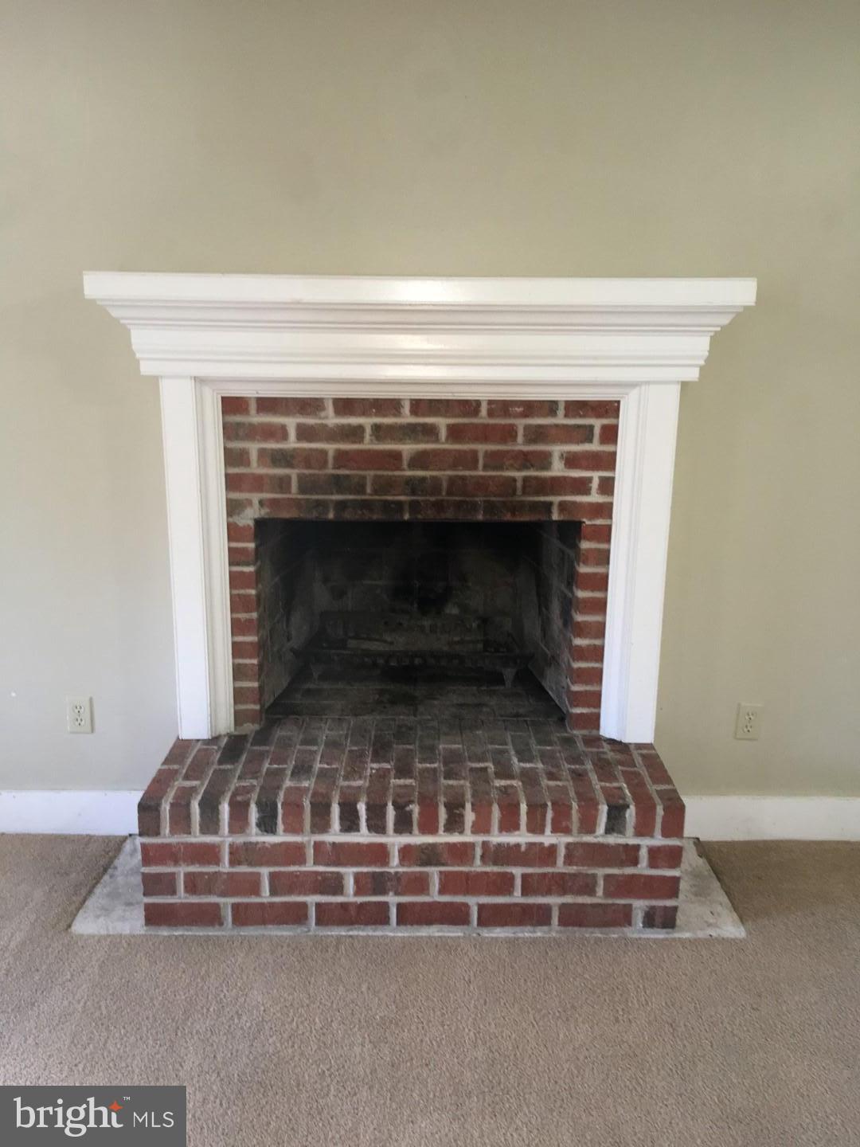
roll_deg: -0.5
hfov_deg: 48.2
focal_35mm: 29
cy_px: 574
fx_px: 961
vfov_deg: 61.7
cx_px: 430
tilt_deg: -16.0
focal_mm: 4.15
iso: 100
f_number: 2.2
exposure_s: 1/20
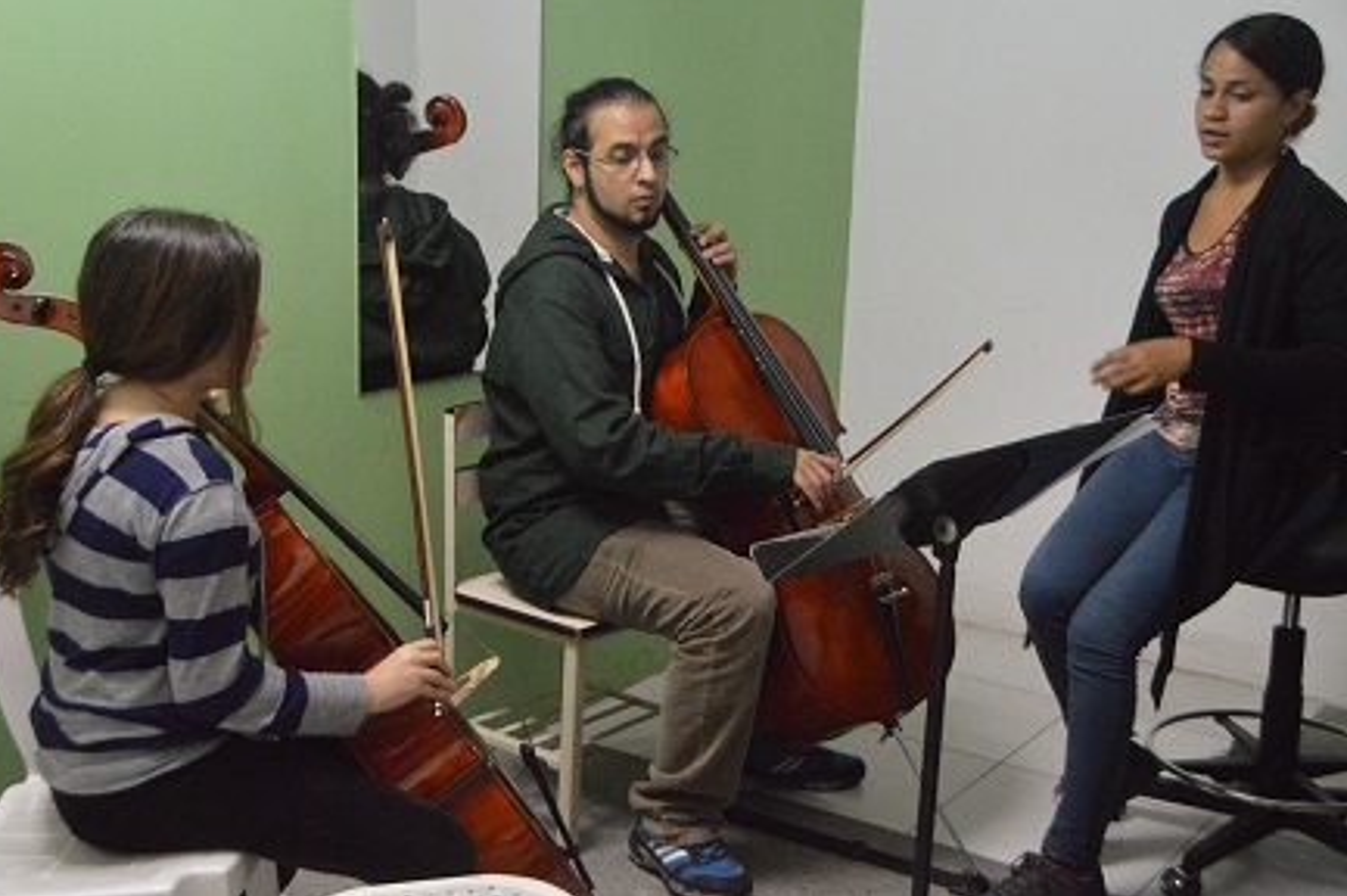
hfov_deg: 40.7
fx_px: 1814
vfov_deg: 27.7
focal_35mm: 49
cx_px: 660
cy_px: 436
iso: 6400
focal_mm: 31
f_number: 4
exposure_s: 1/80
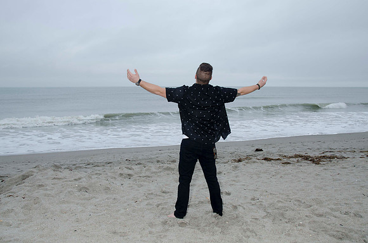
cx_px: 184
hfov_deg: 62.0
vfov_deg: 43.4
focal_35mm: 30
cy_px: 122
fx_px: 306
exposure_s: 1/80
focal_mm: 20
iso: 100
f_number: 8
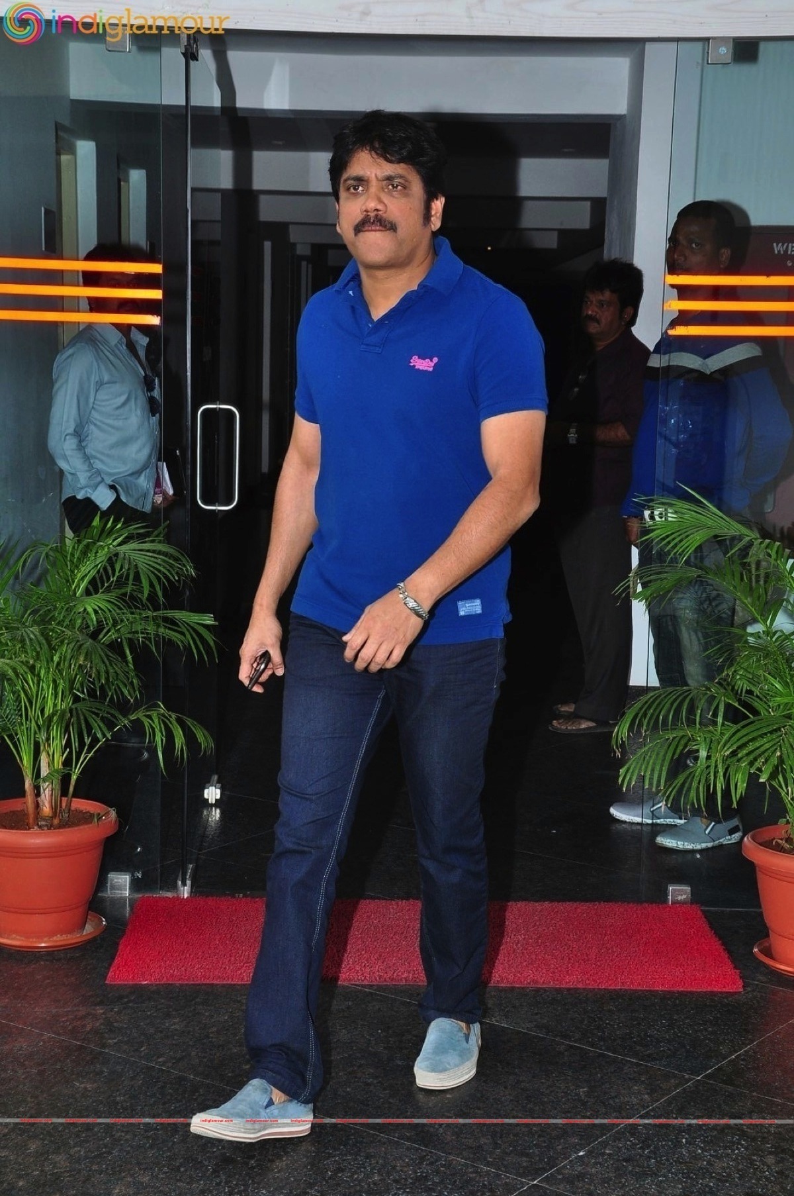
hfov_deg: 20.1
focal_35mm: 68
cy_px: 598
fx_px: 2238
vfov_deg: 29.9
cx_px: 397
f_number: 8
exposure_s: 1/125
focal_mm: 45
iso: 400
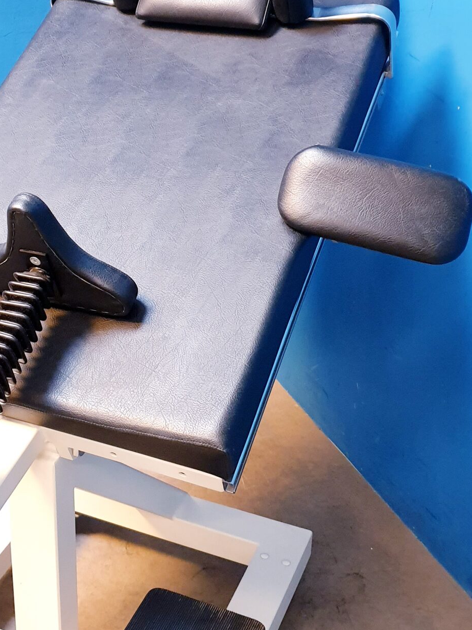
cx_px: 96
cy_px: 251
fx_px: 982
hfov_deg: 26.5
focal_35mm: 54
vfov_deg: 35.4
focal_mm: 4.3
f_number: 1.5
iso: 320
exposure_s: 1/50
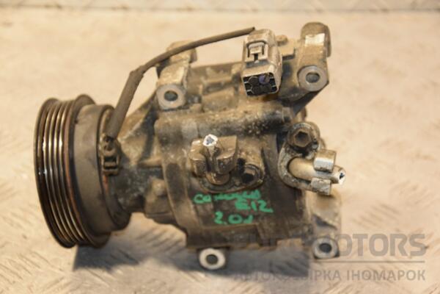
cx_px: 220
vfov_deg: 13.0
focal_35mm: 105
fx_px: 1283
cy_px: 147
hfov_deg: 19.5
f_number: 5.3
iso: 800
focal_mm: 70
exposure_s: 1/100
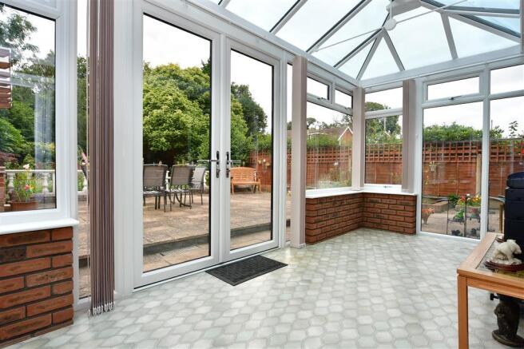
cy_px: 174
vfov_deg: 67.4
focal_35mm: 18
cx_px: 262
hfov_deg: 90.0
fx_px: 262
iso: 100
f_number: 7.1
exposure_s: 1/80
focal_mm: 12
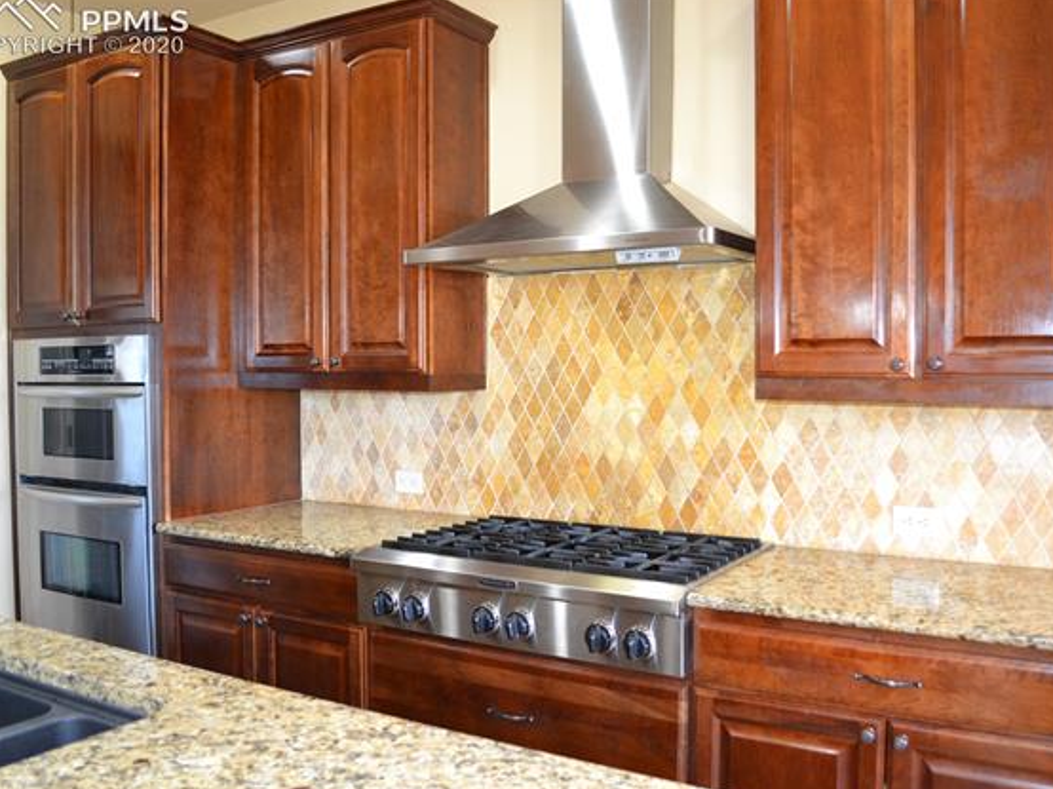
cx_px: 559
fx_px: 912
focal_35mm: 30
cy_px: 394
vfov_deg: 46.8
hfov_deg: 59.9
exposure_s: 1/60
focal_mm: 18
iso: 900
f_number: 3.5
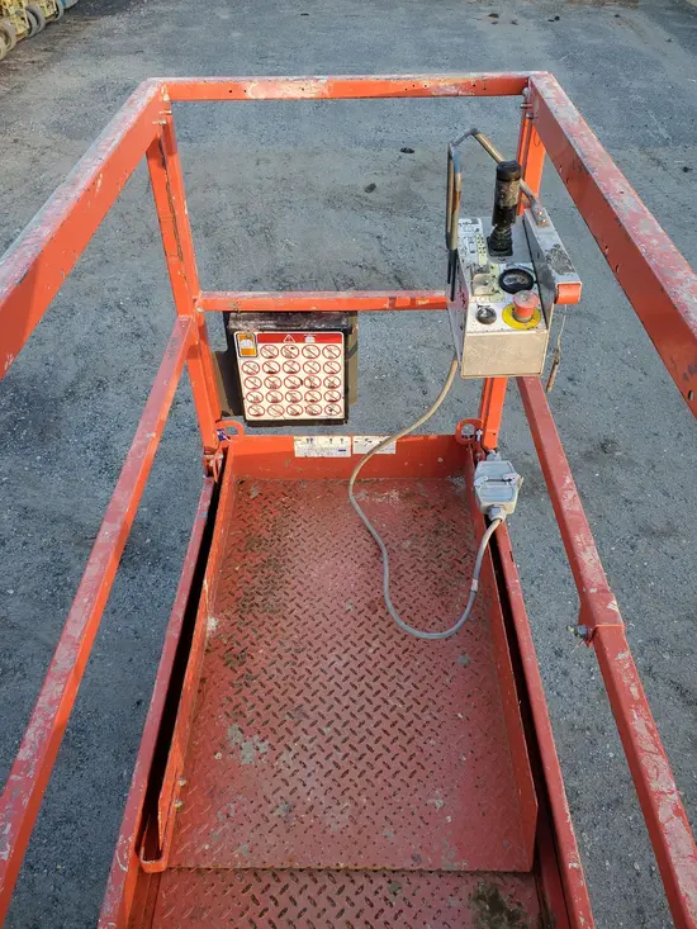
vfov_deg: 67.3
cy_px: 464
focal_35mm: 26
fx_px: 698
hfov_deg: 53.1
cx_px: 348
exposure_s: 1/120
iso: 80
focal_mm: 4.3
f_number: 2.4
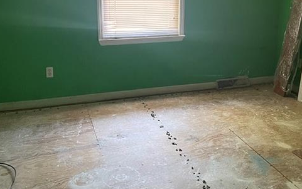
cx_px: 163
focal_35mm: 44
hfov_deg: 45.2
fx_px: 362
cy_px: 55
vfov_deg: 28.9
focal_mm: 4.2
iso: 500
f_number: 1.6
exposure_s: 1/40
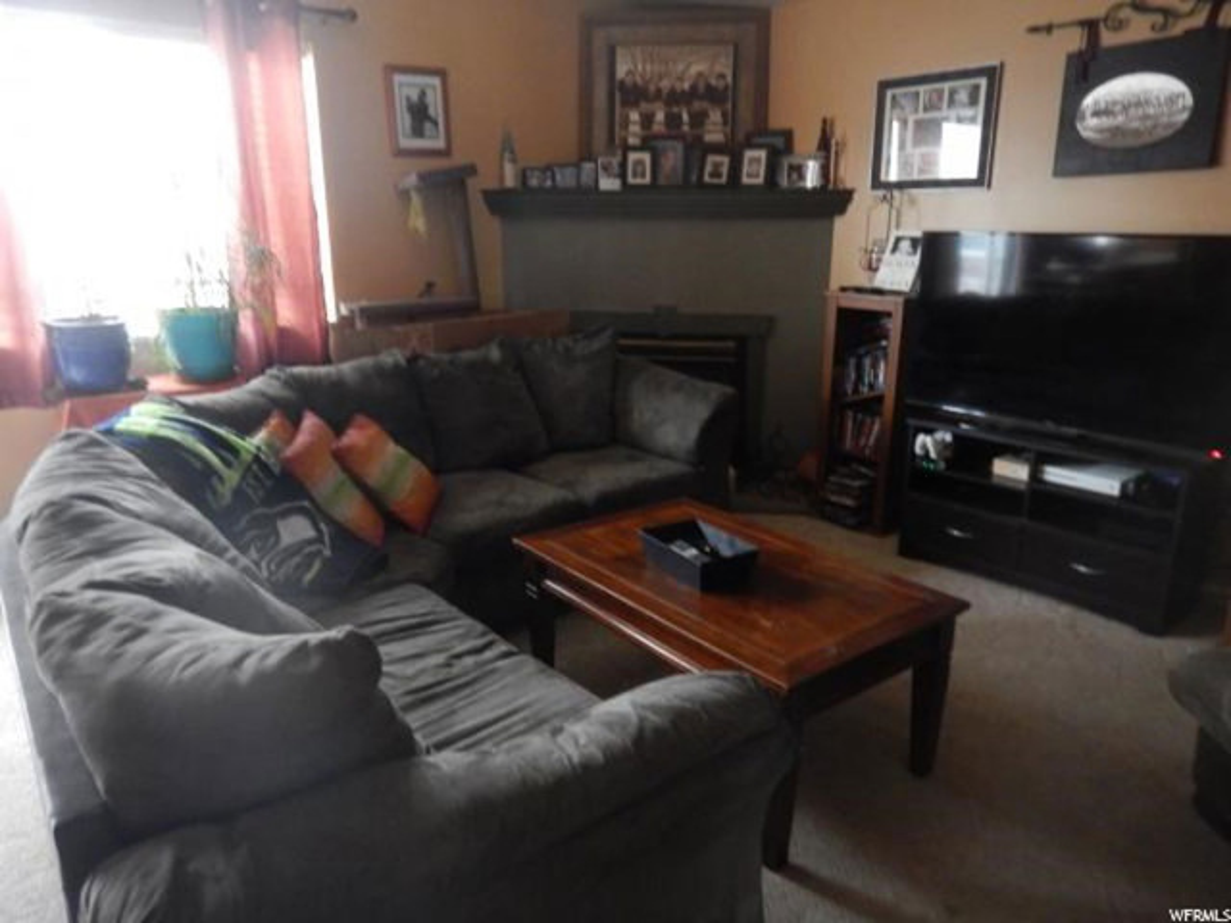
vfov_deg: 56.8
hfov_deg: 71.6
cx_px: 616
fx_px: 853
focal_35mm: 24
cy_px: 462
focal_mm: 4.3
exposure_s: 1/15
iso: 640
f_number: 2.8
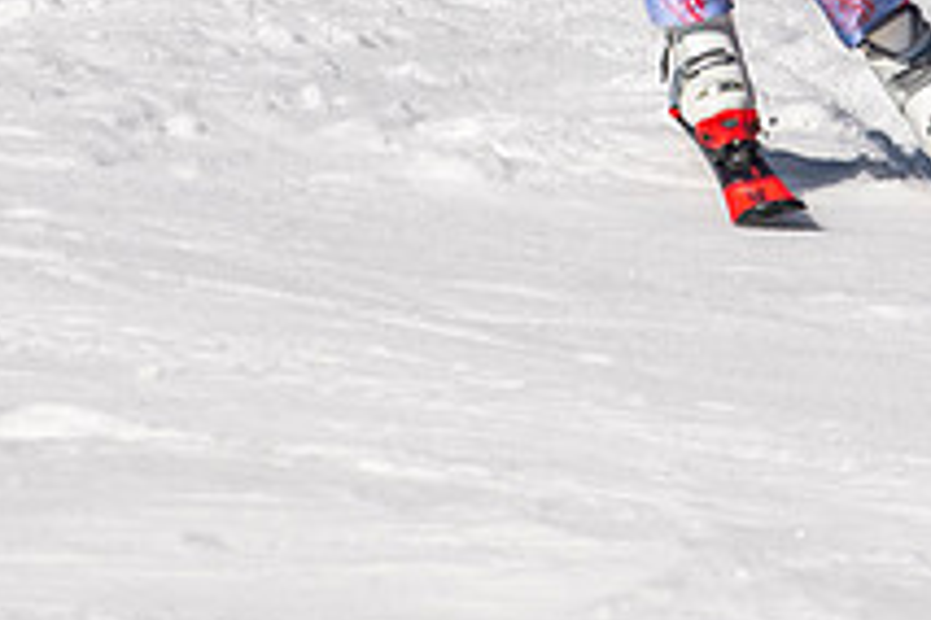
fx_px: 62139
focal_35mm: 2403
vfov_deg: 0.6
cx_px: 657
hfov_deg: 0.9
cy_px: -146
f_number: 8
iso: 200
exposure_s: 1/2000
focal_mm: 560
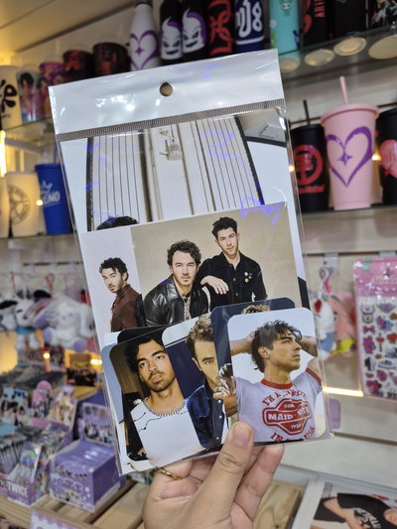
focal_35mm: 23
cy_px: 264
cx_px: 198
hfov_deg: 58.9
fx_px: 352
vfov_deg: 73.9
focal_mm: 5.4
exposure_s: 1/50
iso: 125
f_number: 1.8
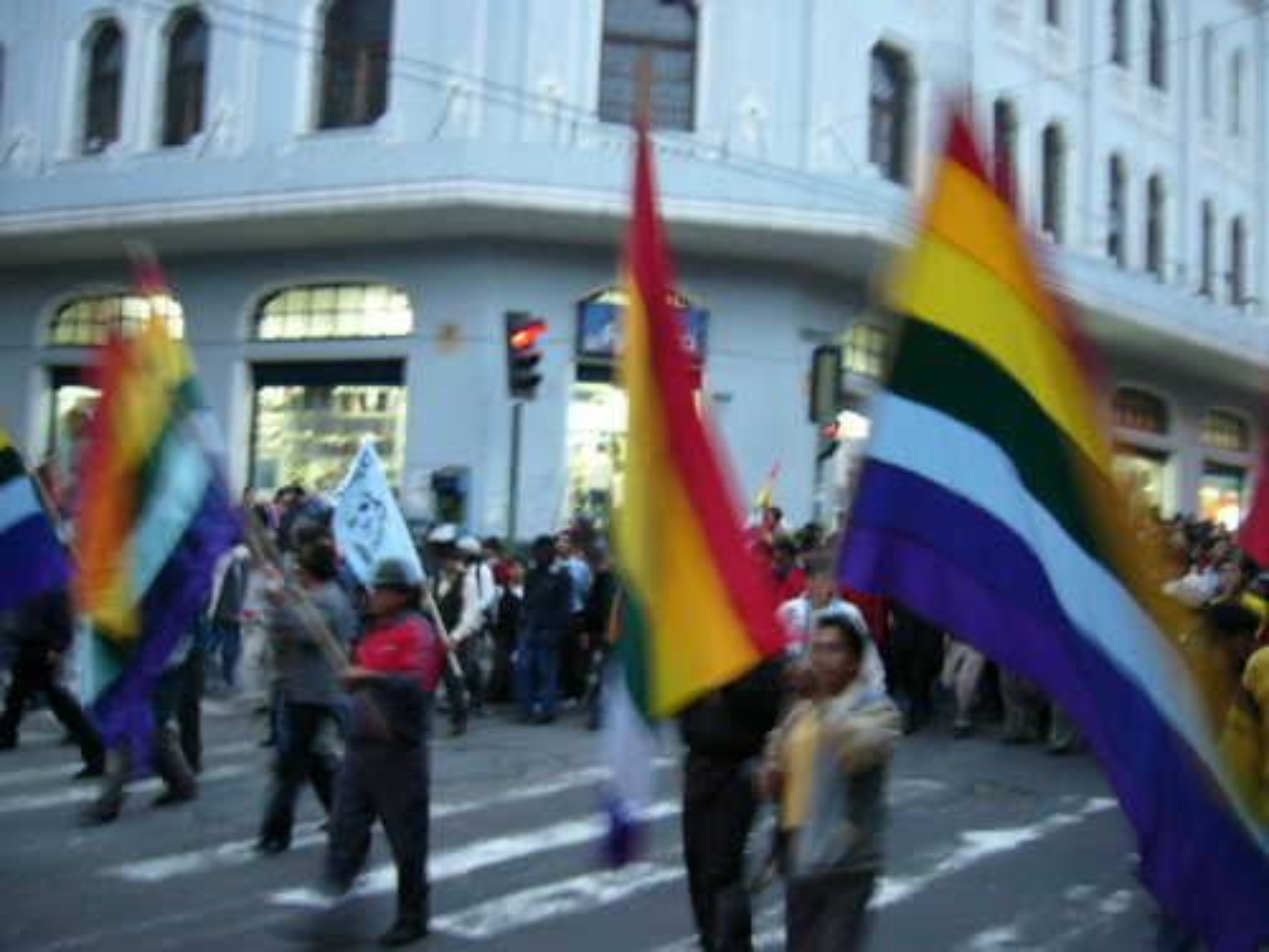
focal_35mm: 35
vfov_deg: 40.7
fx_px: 1283
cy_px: 476
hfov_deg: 52.6
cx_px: 634
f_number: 2.8
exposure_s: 1/5
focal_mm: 5.8
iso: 200
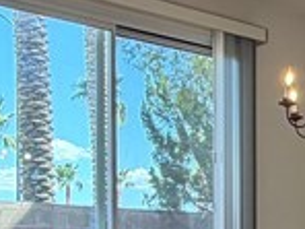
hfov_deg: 18.6
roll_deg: +0.9
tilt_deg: +0.9
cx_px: 408
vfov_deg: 14.8
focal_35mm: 97
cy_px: 262
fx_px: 855
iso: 80
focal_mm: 2.22
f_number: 2.2
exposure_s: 1/120
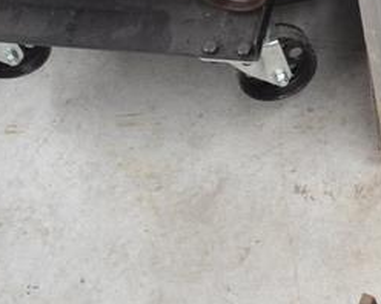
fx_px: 1555
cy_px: 396
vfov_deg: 10.9
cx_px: 599
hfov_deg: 13.1
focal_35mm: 138
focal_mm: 18
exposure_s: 1/15
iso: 500
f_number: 4
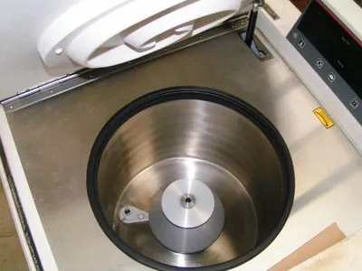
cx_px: 181
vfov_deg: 36.8
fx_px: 408
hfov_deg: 47.9
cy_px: 136
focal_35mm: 39
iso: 200
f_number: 2.8
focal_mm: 6
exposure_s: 1/50
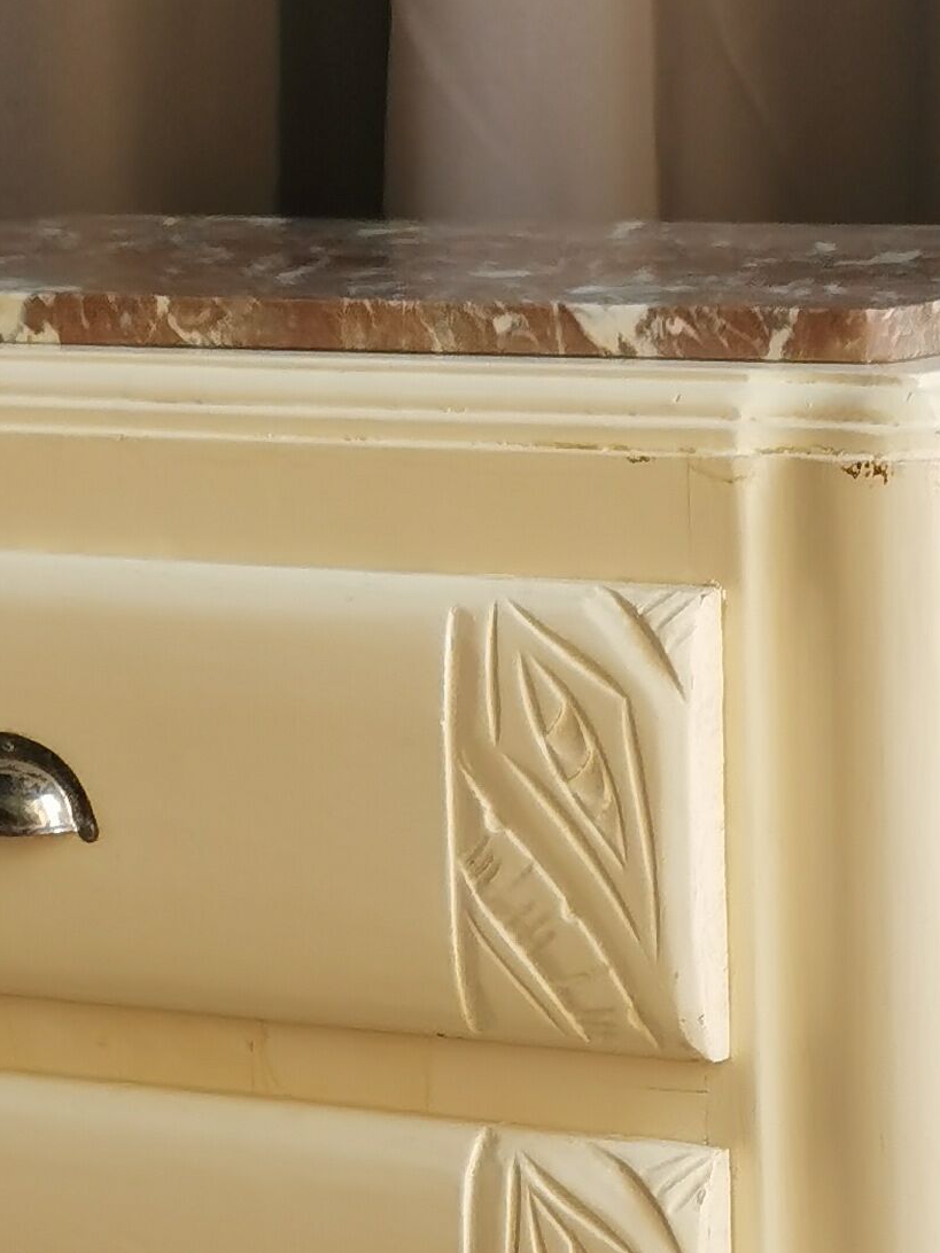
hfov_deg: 7.9
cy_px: 1727
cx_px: 631
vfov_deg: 10.3
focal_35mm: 187
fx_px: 6771
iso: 50
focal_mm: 5.58
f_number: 1.8
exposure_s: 1/131
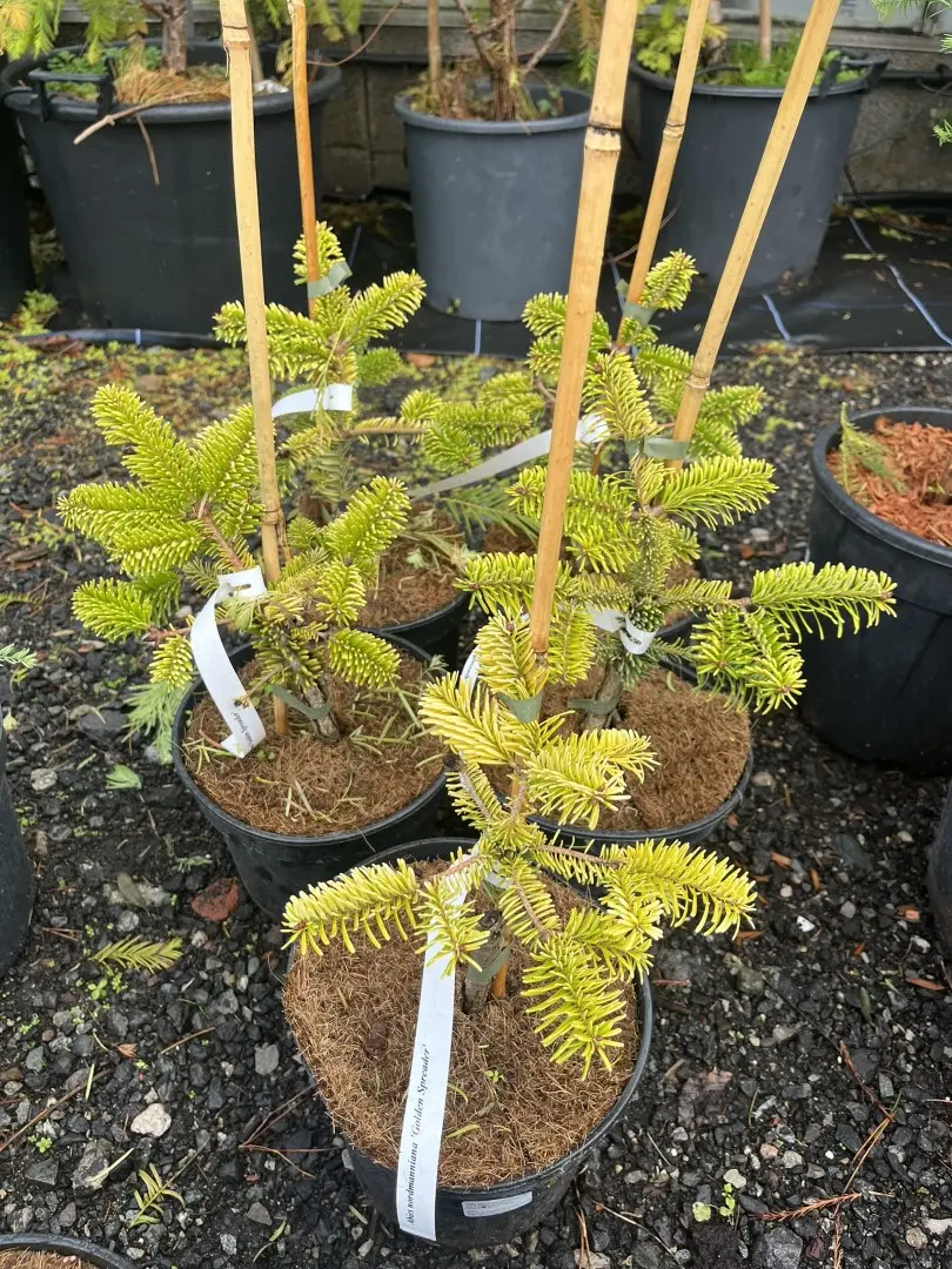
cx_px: 476
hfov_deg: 53.1
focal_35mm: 26
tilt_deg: -42.1
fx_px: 953
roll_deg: -2.6
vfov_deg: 67.3
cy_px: 634
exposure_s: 1/310
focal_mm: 5.1
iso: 50
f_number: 1.6
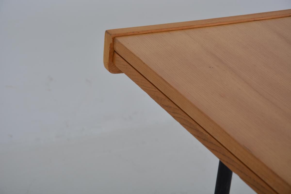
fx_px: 970
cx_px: 146
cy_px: 97
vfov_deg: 11.4
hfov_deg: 17.1
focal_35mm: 120
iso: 320
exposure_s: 1/160
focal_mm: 80
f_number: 8
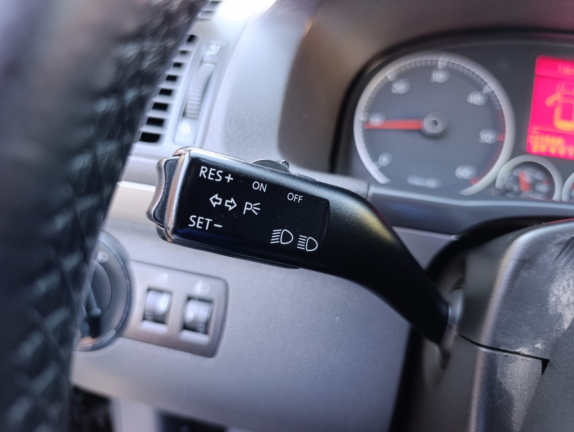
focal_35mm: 23
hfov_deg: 73.8
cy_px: 216
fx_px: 382
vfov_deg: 59.0
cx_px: 287
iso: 1250
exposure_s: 1/50
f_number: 1.6
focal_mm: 6.14
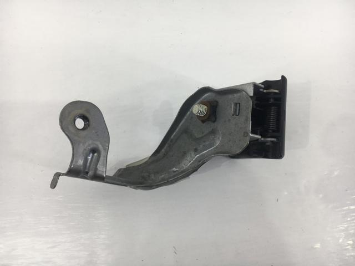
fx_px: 297
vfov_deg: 48.2
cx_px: 178
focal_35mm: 29
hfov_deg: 61.7
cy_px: 133
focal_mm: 4.15
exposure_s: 1/100
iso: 40
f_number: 2.2
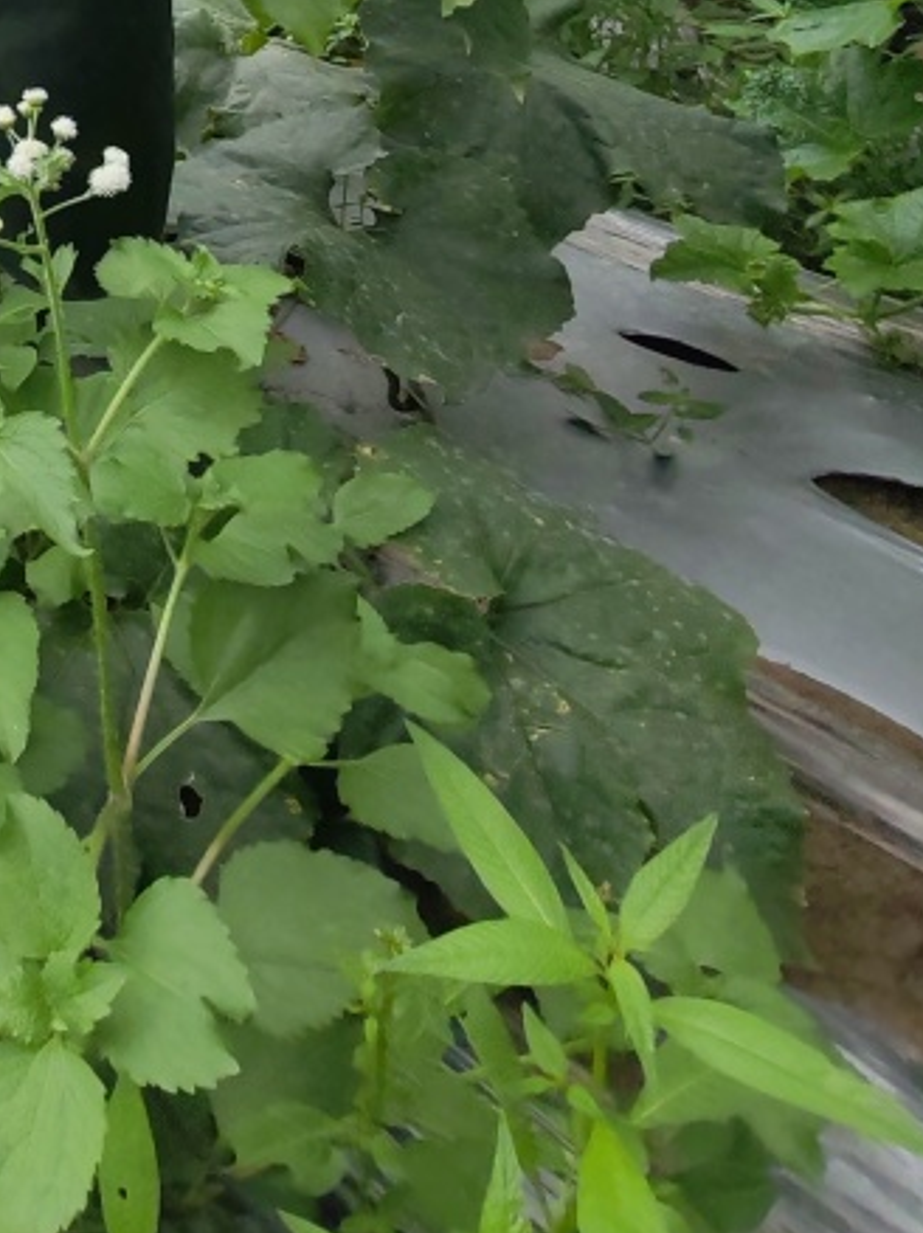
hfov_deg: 31.0
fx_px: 1388
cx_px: -189
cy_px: -137
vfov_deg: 39.0
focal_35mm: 39
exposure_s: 1/530
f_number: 2.2
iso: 50
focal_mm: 1.96
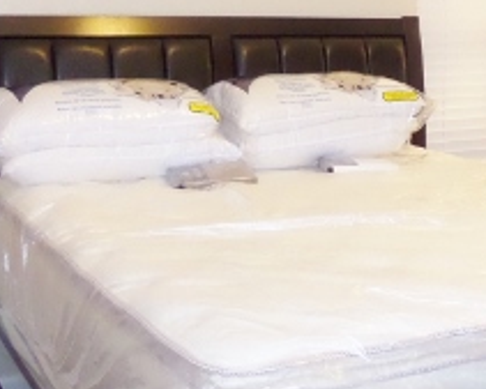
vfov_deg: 21.4
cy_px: 101
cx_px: 555
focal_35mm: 71
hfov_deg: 24.6
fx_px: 1022
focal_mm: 4
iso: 400
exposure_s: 1/30
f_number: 3.2
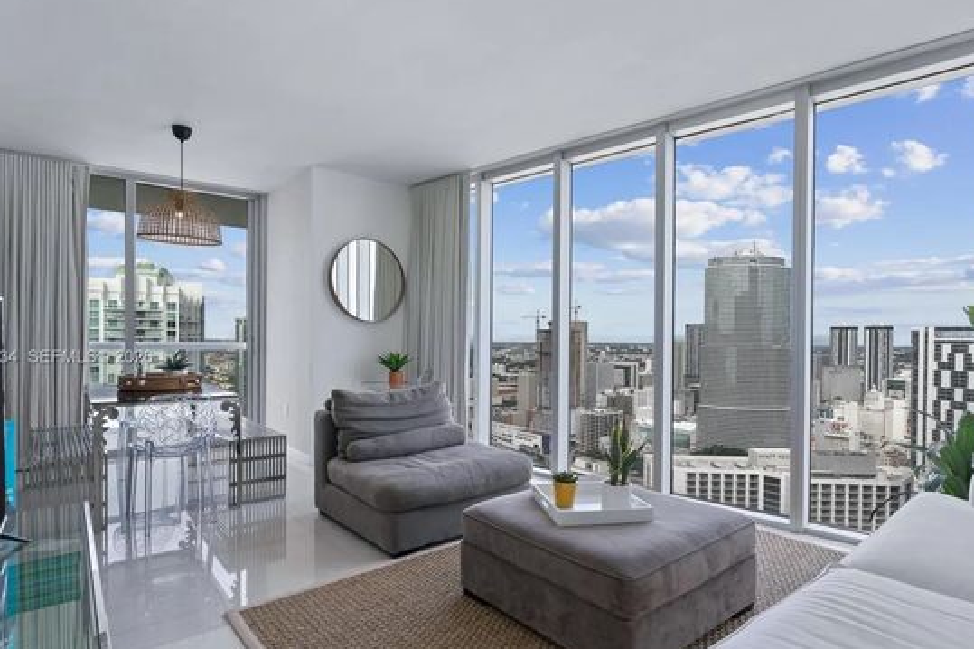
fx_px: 514
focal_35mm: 19
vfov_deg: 64.4
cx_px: 506
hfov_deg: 86.9
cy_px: 358
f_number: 8
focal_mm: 16
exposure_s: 1/40
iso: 400
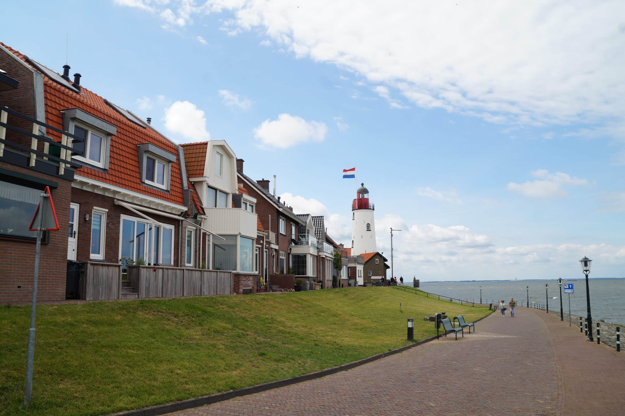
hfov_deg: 67.4
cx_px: 312
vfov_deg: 47.9
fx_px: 468
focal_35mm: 27
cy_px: 208
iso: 100
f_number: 10
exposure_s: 1/200
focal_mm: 18
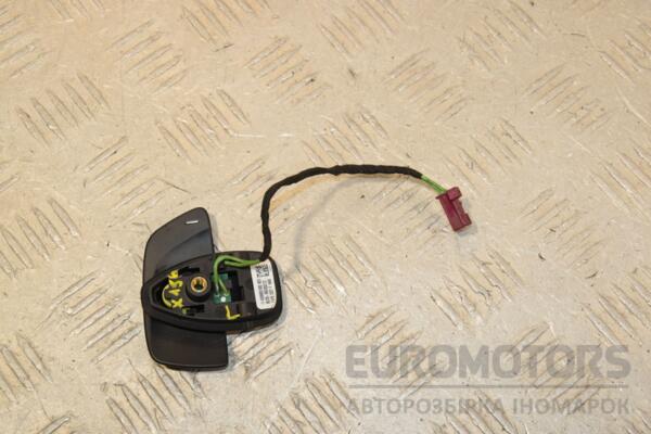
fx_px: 1221
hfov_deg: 29.9
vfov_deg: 20.2
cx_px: 326
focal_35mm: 68
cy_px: 217
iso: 800
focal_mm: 45
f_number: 10
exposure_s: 1/200
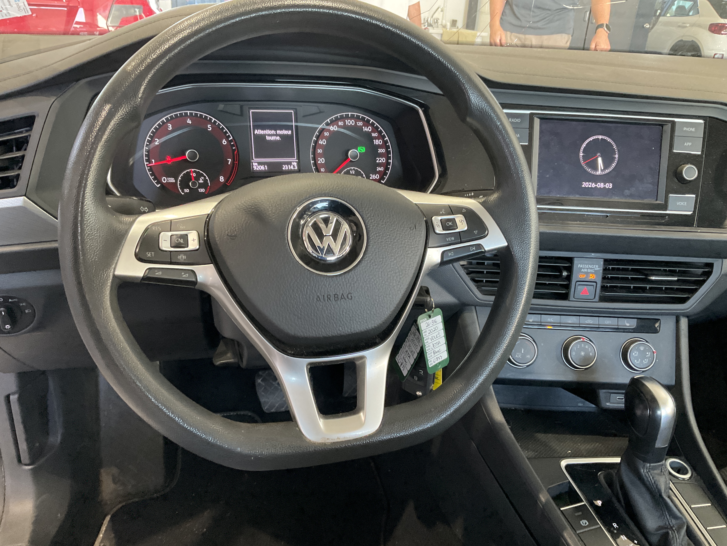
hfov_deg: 61.7
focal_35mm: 29
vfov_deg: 48.2
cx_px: 364
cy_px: 273
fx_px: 609
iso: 250
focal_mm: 3
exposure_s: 1/60
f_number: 1.8
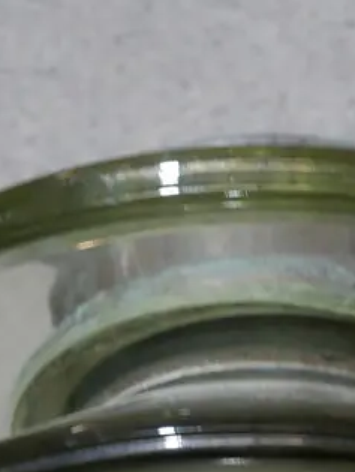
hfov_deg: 11.3
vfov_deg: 14.0
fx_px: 1774
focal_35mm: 130
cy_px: 743
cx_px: 341
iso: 800
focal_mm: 20
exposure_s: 1/60
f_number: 4.5
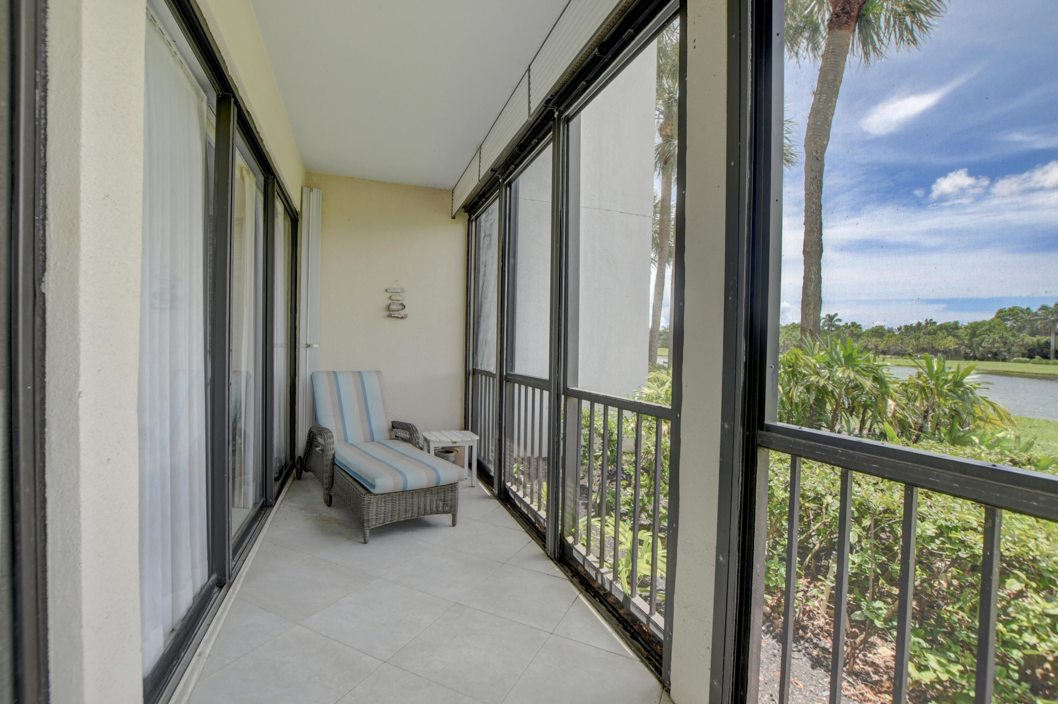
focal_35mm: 15
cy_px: 352
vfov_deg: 77.3
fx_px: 441
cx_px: 529
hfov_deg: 100.4
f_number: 8
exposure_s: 1/800
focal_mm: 10
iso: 1000
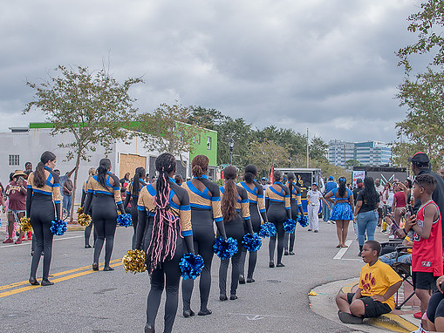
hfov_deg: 33.7
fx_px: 731
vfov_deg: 25.7
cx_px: 193
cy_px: 167
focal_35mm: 57
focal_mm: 35
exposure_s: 1/500
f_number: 4
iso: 100
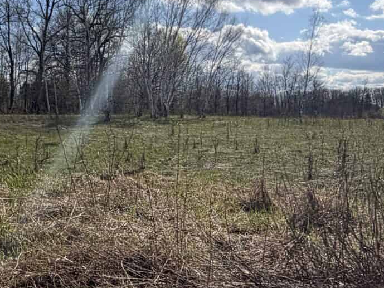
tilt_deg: -6.5
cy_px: 152
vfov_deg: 28.0
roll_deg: -2.3
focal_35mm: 52
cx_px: 107
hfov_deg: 36.2
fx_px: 577
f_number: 2.2
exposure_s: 1/1431
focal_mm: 2.22
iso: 20
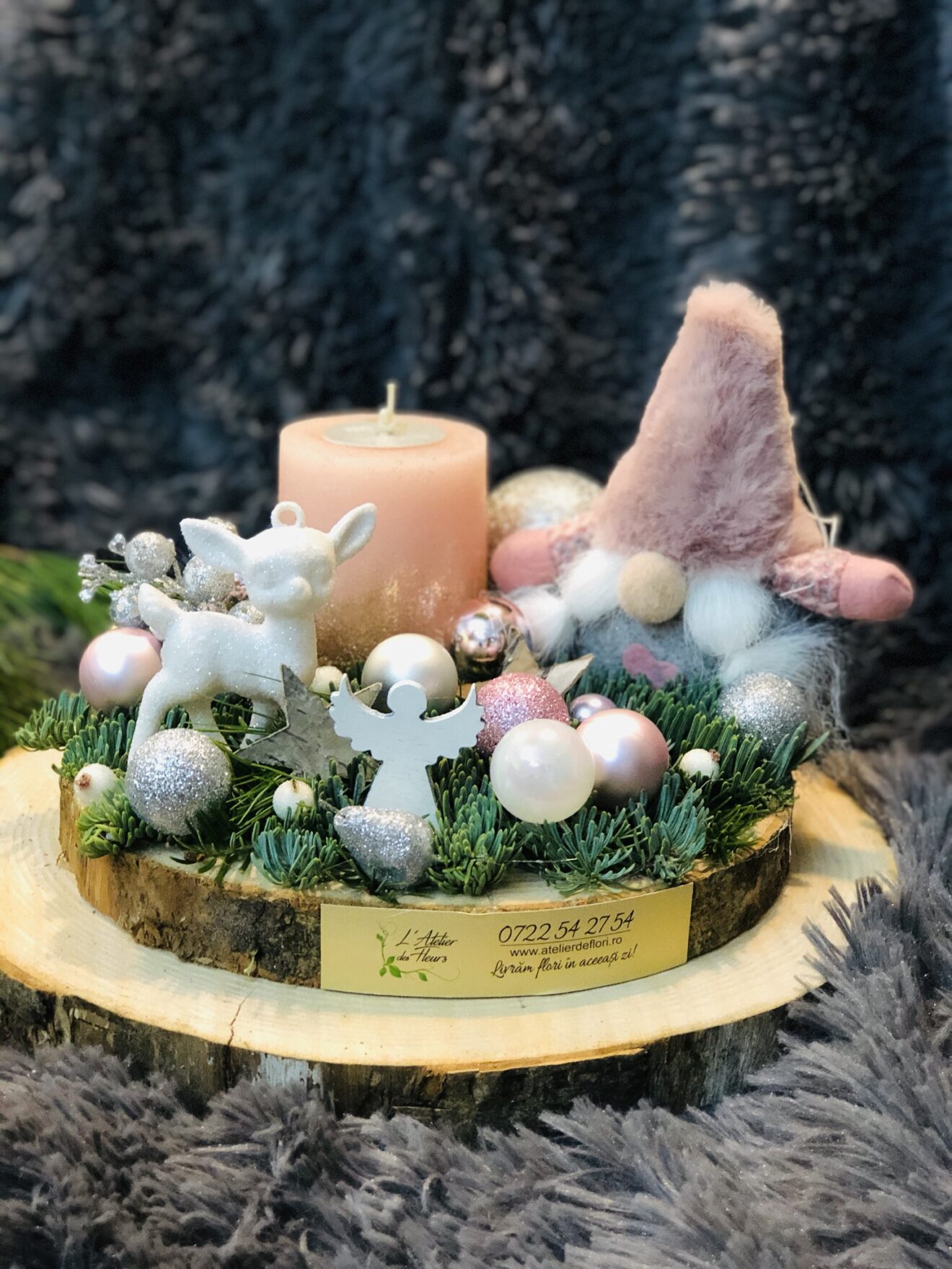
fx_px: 2090
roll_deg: -0.9
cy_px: 634
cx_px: 476
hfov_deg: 25.7
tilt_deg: -20.8
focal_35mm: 57
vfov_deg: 33.8
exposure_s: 1/33
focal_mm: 6.6
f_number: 2.8
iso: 500
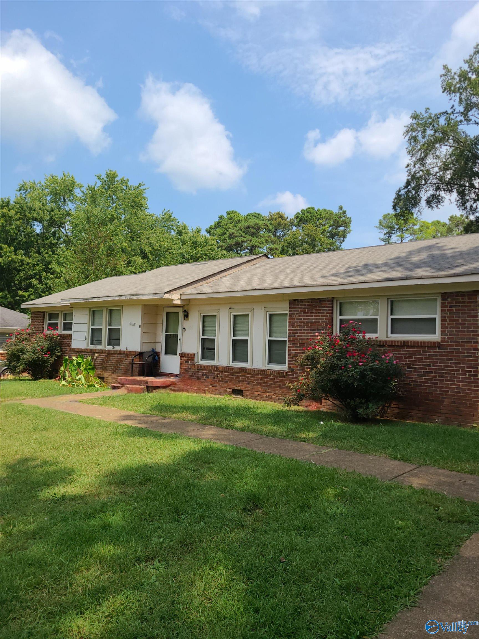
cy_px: 320
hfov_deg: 53.1
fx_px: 480
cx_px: 240
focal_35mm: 26
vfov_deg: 67.3
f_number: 1.8
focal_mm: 5.4
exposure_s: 1/2000
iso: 40
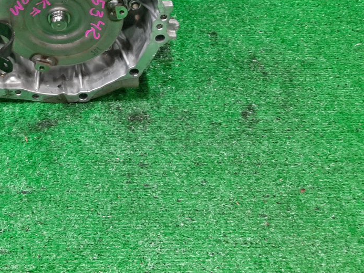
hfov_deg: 34.1
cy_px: -8
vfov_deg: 25.5
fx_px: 568
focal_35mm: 54
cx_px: 57
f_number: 1.7
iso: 143
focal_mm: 3.93
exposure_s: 1/50
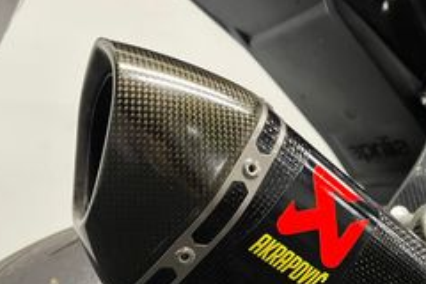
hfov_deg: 43.0
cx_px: 286
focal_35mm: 45
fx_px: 532
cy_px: 231
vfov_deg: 29.1
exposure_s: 1/50
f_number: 1.6
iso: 500
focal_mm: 5.1
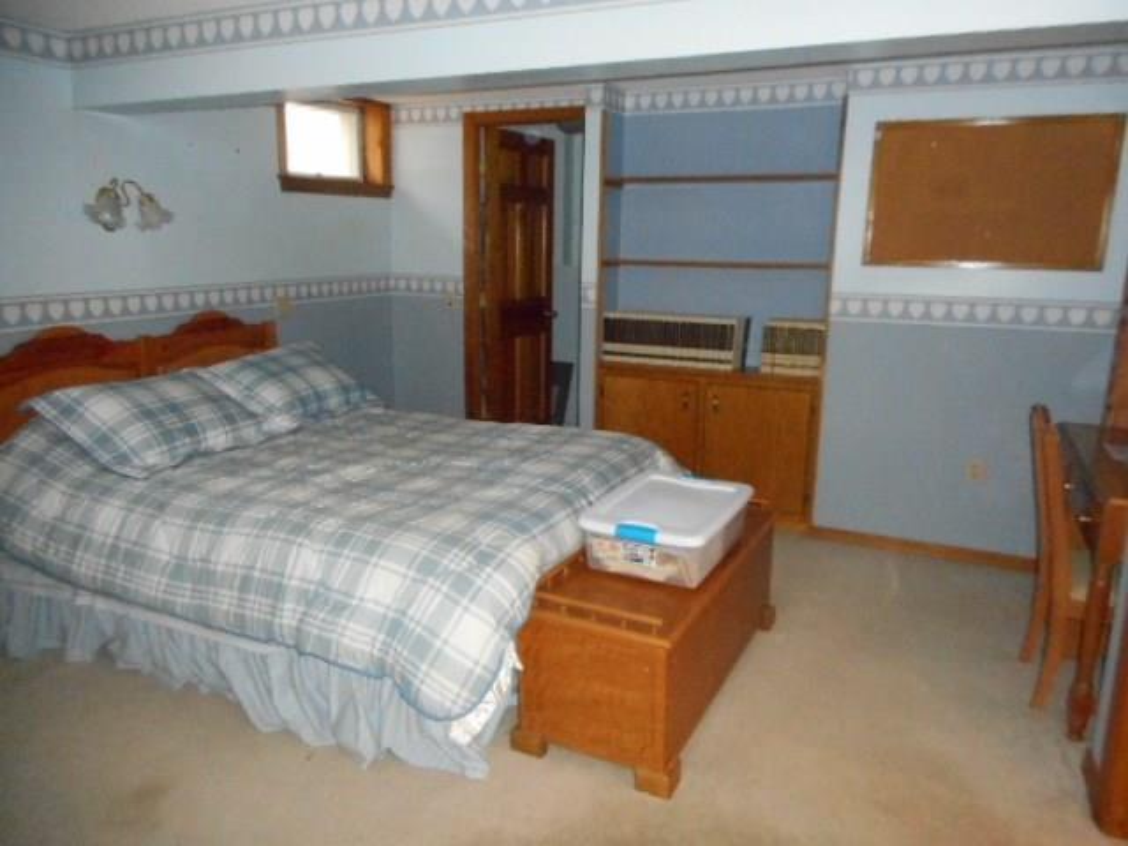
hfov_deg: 69.4
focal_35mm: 25
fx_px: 815
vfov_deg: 54.9
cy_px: 423
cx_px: 564
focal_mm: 4.5
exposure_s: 1/25
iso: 1100
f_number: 3.7
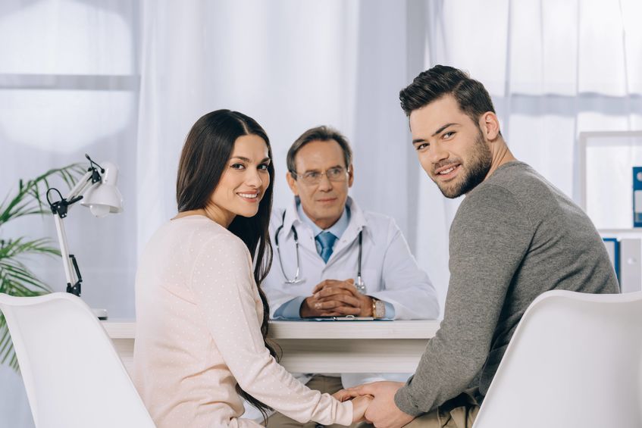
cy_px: 214
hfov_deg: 23.9
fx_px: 1516
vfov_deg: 16.1
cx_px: 321
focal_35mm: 85
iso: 125
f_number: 5
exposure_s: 1/160
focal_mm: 85
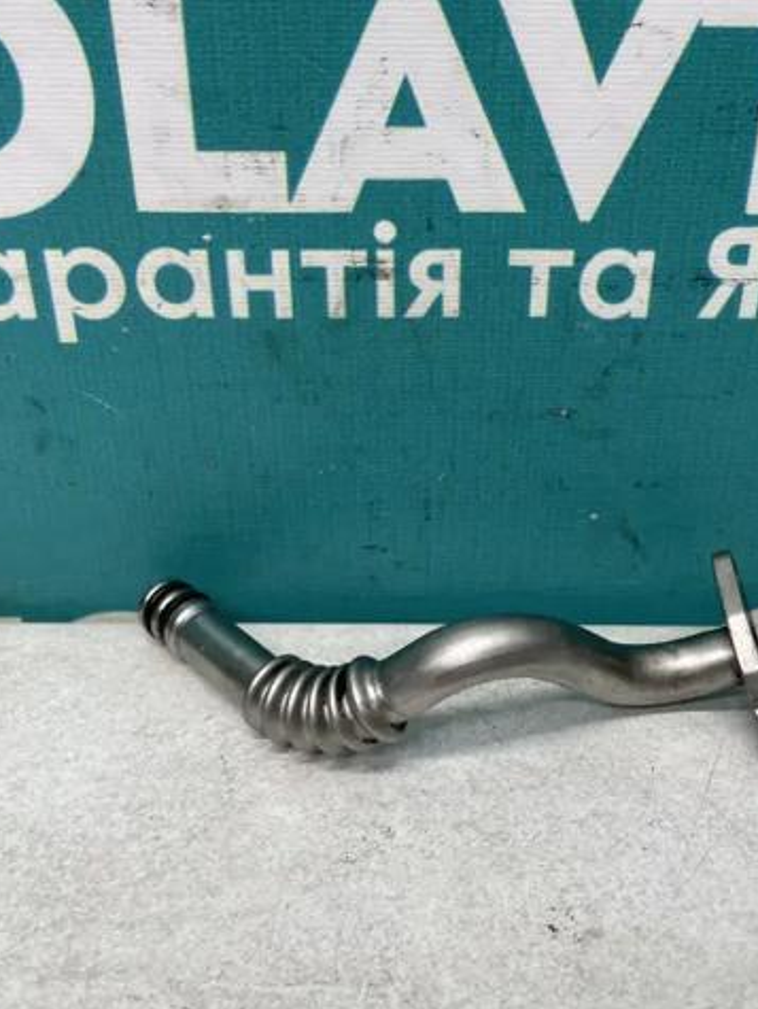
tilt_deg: -30.3
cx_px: 442
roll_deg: -0.7
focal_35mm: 35
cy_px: 508
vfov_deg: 52.6
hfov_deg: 40.6
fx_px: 1021
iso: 100
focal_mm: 4.2
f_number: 1.6
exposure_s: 1/100
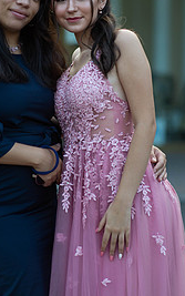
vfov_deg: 14.3
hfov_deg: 9.0
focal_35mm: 146
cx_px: 63
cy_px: 106
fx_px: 1177
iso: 250
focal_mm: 85
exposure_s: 1/1000
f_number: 2
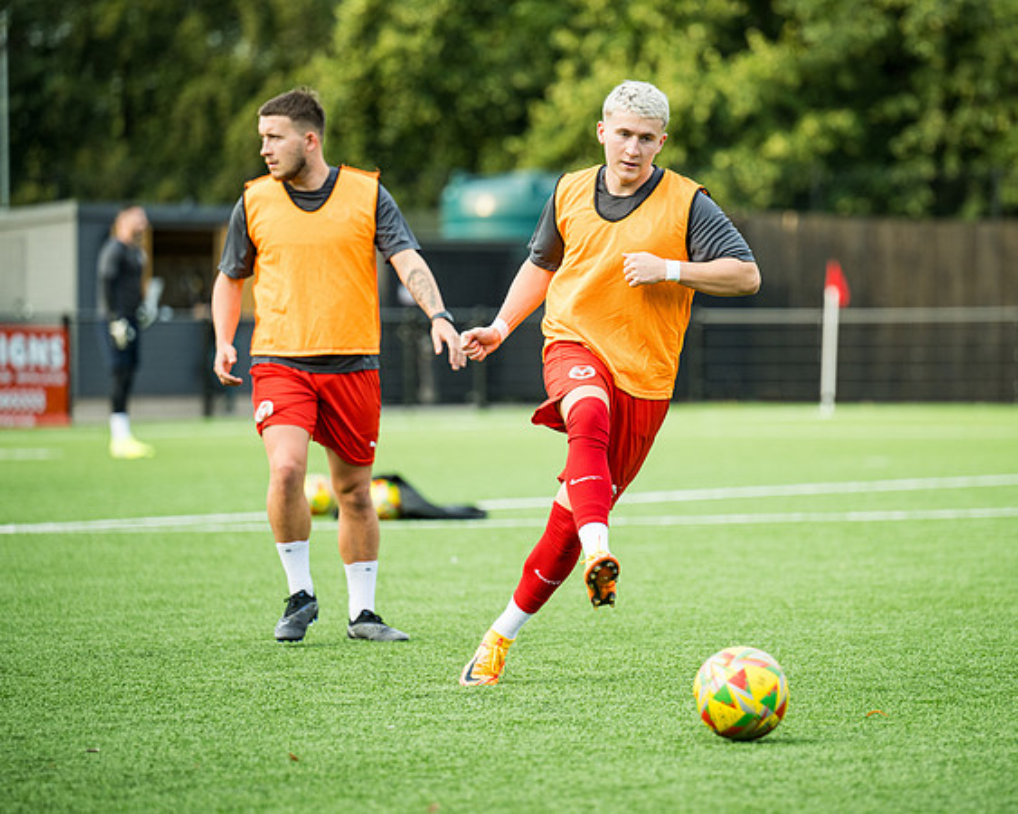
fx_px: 6534
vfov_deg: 7.1
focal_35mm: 217
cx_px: 550
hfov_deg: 8.9
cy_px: 423
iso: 400
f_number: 2.8
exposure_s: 1/800
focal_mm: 165
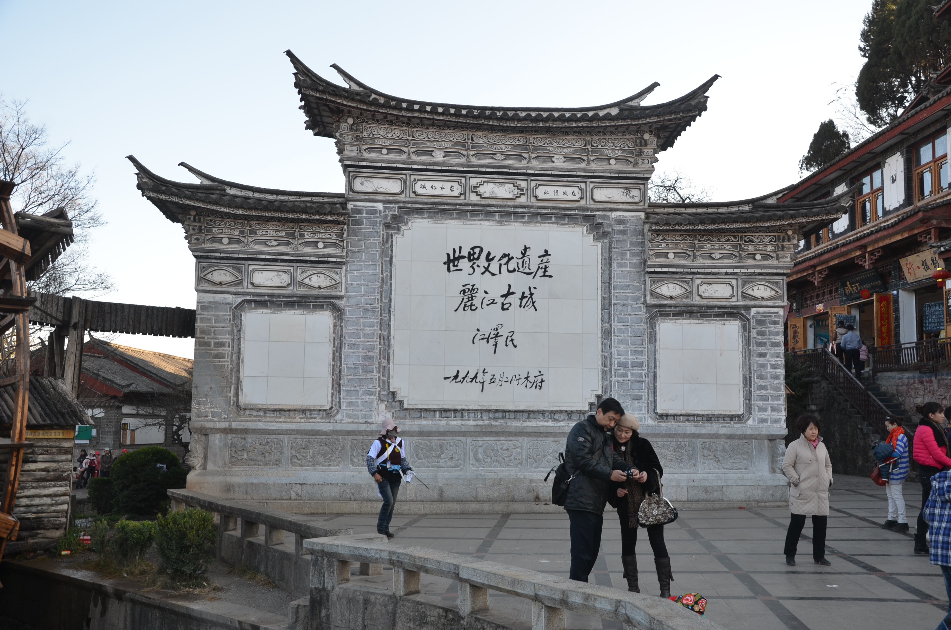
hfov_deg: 53.2
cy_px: 315
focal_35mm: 36
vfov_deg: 36.7
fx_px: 949
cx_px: 476
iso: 200
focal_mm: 24
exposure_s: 1/160
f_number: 6.3
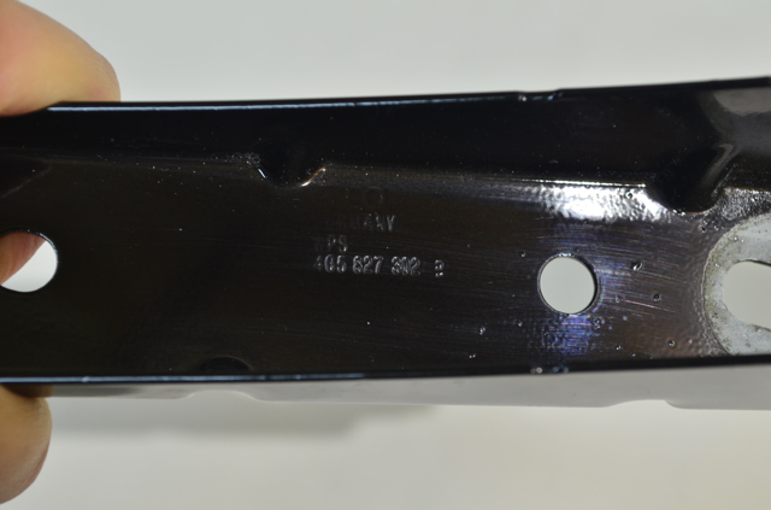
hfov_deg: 28.1
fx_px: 1538
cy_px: 255
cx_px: 386
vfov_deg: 18.8
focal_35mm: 72
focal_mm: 48
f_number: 9
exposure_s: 1/25
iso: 400
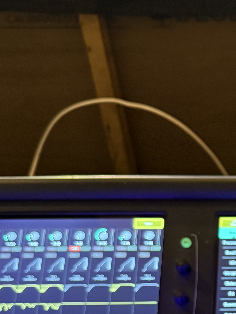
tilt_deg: -37.0
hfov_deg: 18.3
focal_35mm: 72
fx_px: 654
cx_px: 348
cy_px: 305
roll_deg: -2.2
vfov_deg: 25.8
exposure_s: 1/39
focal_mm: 6.76
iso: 800
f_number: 1.78
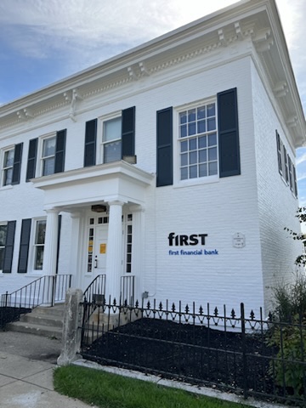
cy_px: 204
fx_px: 306
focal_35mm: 26
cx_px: 153
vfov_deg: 67.3
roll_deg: +1.0
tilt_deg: +11.7
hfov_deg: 53.1
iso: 50
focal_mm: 5.7
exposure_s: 1/2915
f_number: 1.5
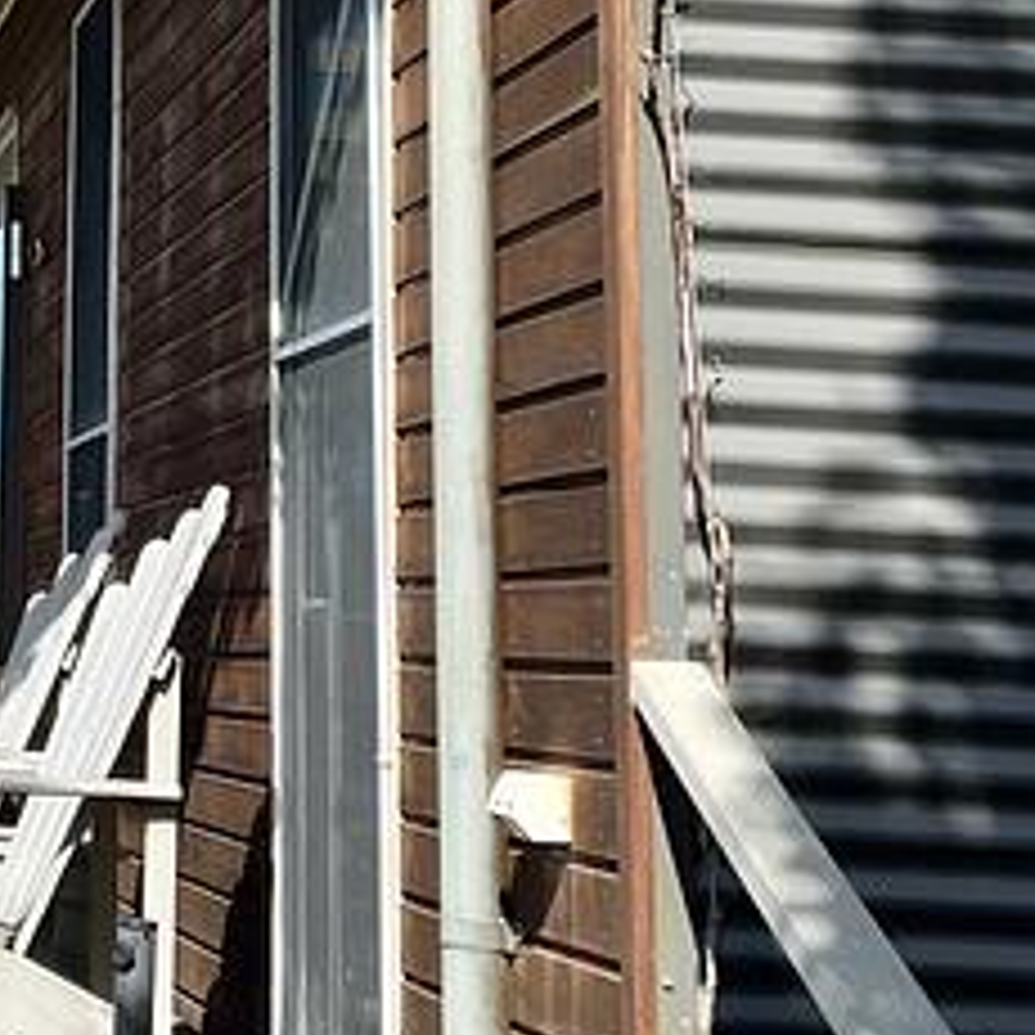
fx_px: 2097
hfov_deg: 25.1
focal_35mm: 62
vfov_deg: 26.4
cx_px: -198
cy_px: 20
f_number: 1.5
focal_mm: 5.7
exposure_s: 1/3257
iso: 50
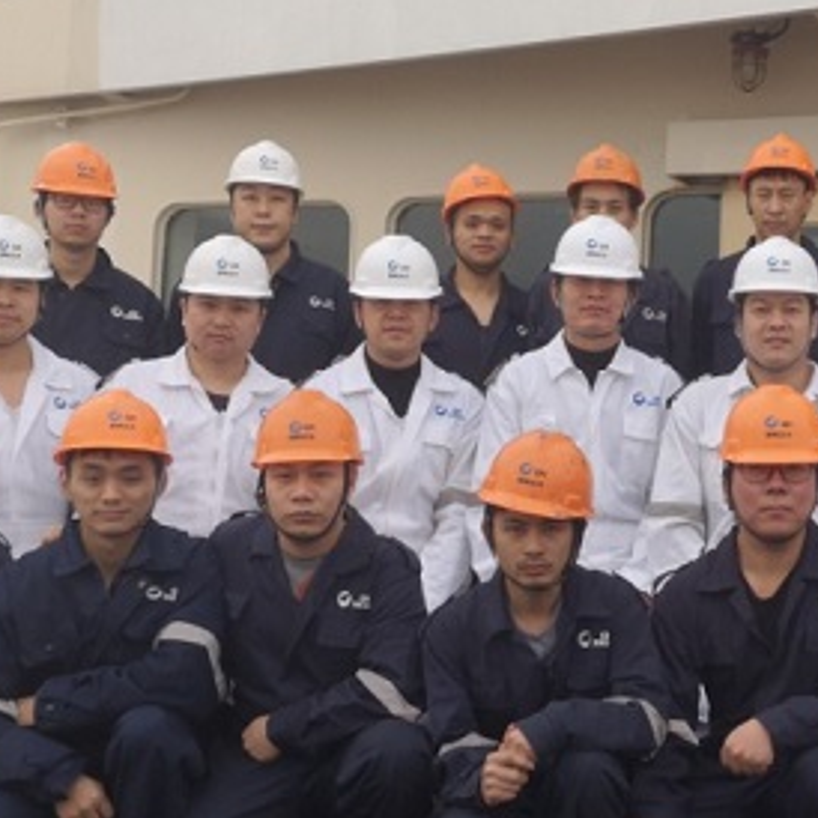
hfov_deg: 27.5
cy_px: 387
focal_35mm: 61
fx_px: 1631
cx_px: 666
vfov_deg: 28.2
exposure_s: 1/1013
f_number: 1.8
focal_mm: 3.95
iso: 50
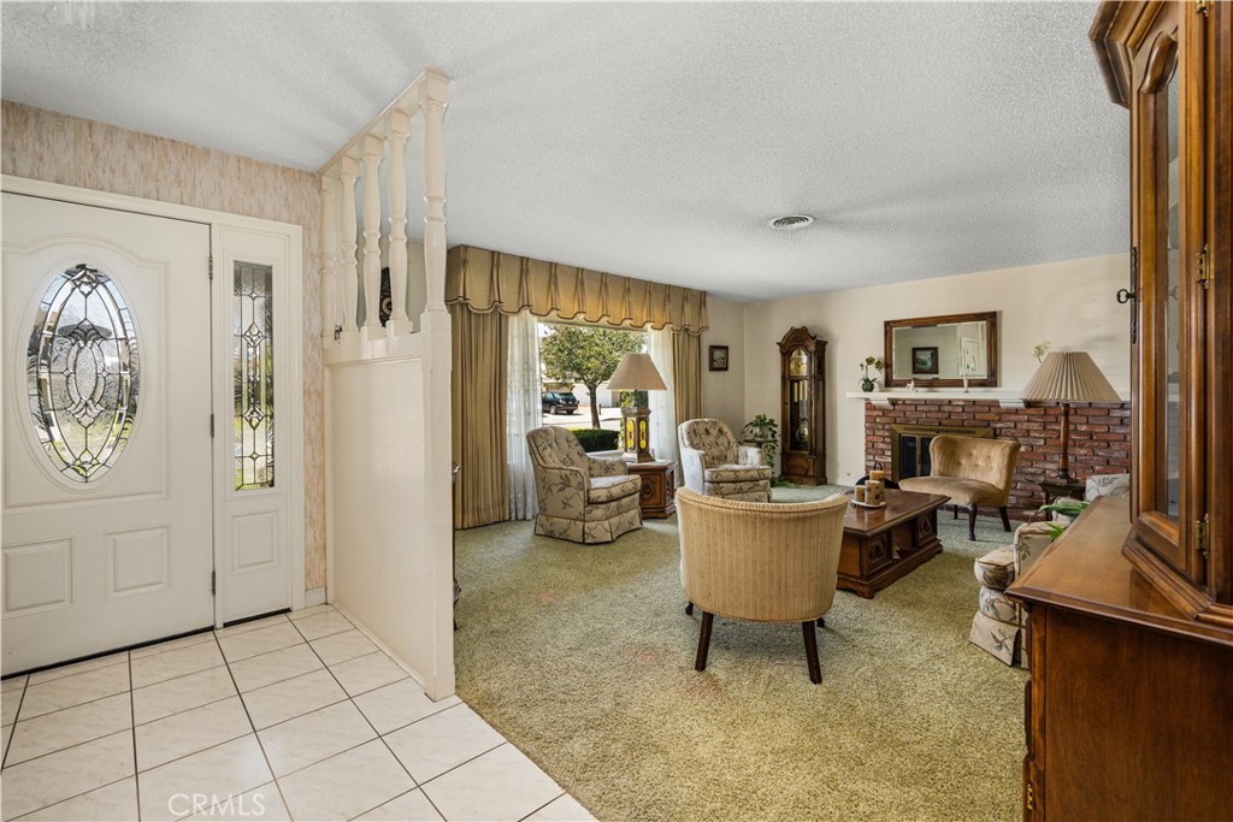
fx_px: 514
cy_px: 411
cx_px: 616
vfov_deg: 77.3
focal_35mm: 15
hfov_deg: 100.4
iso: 80
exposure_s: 1/5
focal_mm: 15
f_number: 6.3
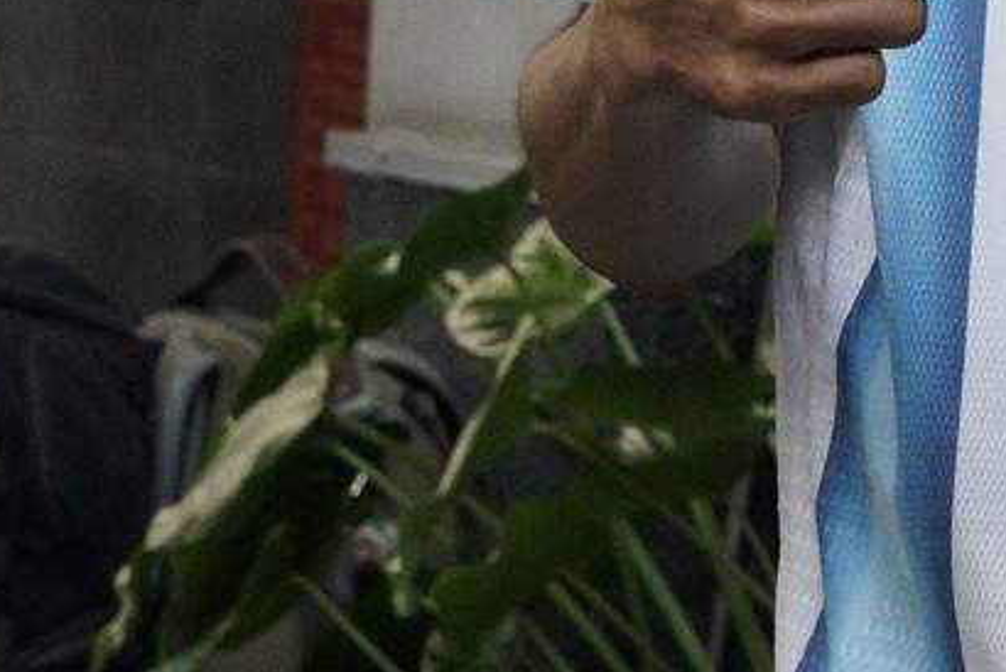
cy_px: 136
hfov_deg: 6.1
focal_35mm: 312
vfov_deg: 4.4
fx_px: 8725
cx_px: 3067
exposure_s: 1/200
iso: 4000
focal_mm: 50
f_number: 6.3
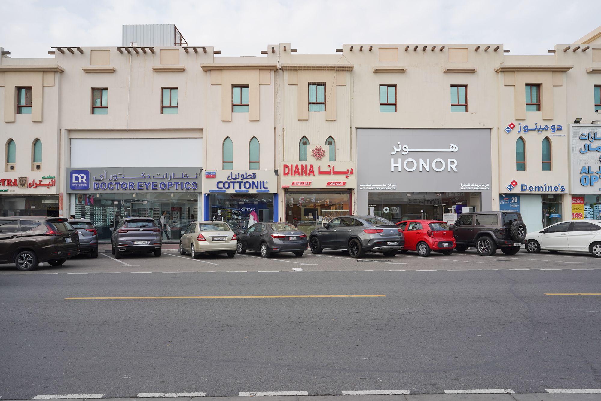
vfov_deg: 53.1
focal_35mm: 24
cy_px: 200
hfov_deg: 73.7
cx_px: 300
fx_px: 401
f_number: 11
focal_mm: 24
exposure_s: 1/100
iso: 100
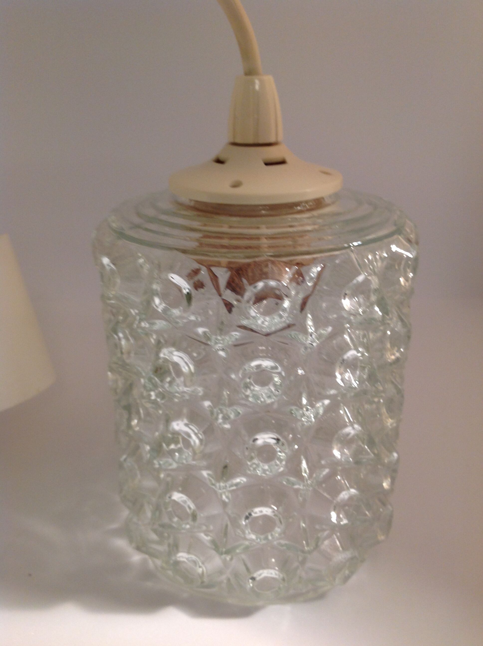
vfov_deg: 52.7
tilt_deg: -23.2
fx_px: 653
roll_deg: +2.2
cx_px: 242
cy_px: 323
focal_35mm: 35
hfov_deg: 40.6
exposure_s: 1/17
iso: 64
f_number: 2.4
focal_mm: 4.28
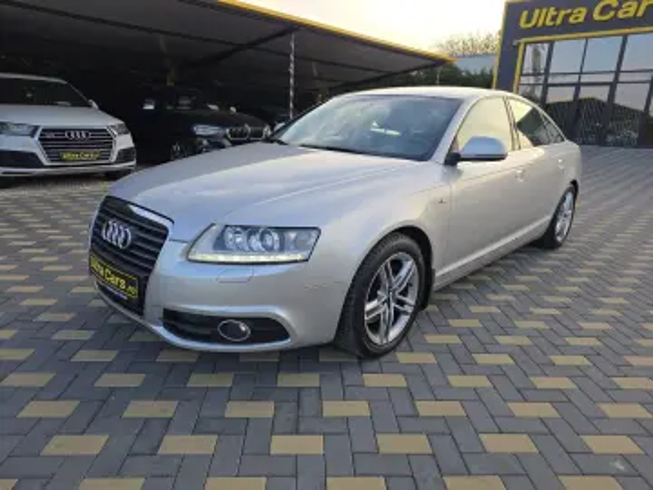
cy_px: 245
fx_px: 434
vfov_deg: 58.9
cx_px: 326
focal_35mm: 23
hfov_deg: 73.9
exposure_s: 1/359
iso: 32
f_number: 1.7
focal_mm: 6.25
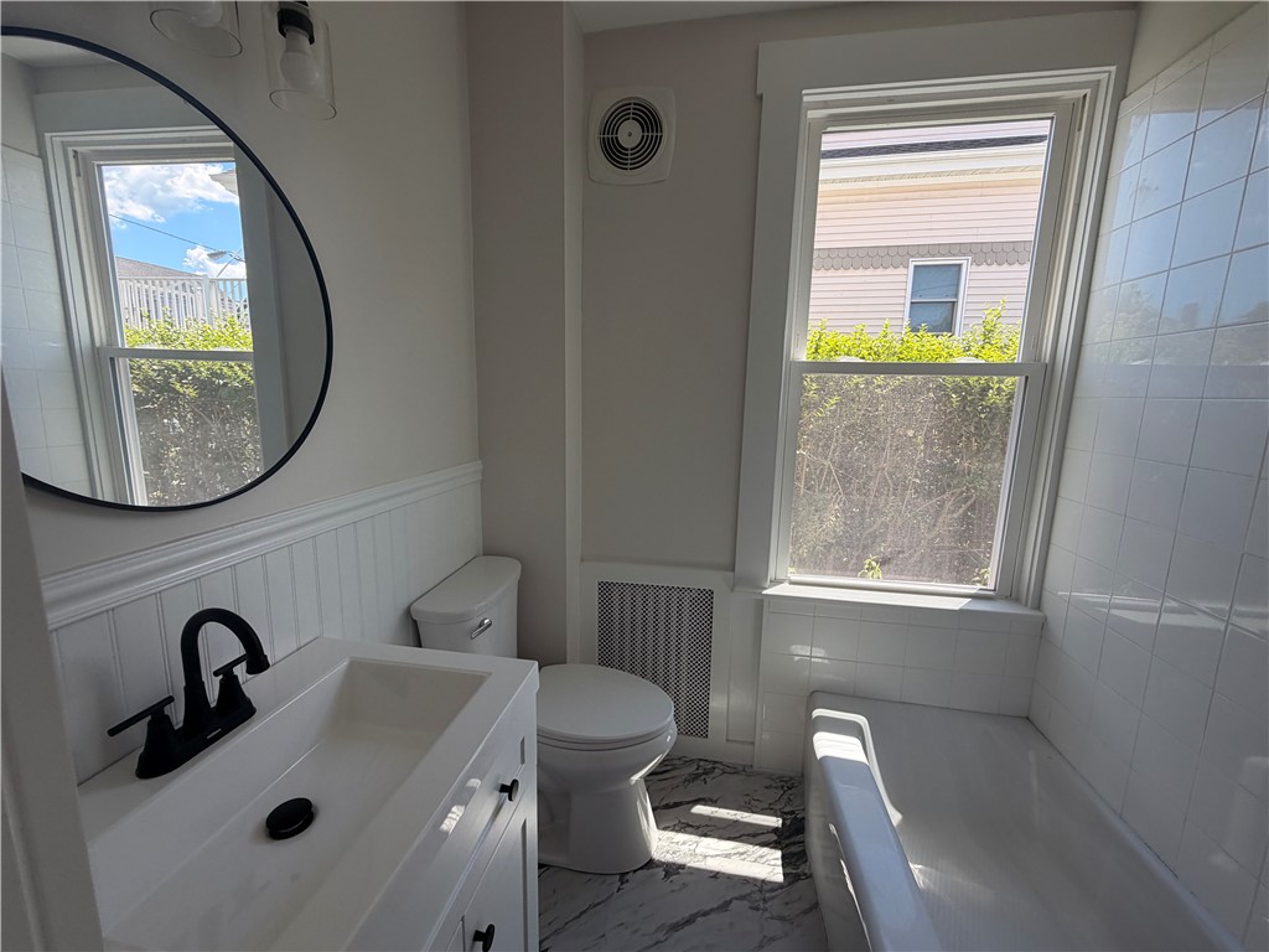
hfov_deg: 102.1
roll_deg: -0.6
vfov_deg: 85.7
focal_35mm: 14
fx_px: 513
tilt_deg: -8.0
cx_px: 634
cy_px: 476
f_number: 2.2
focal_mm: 2.22
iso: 50
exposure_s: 1/214
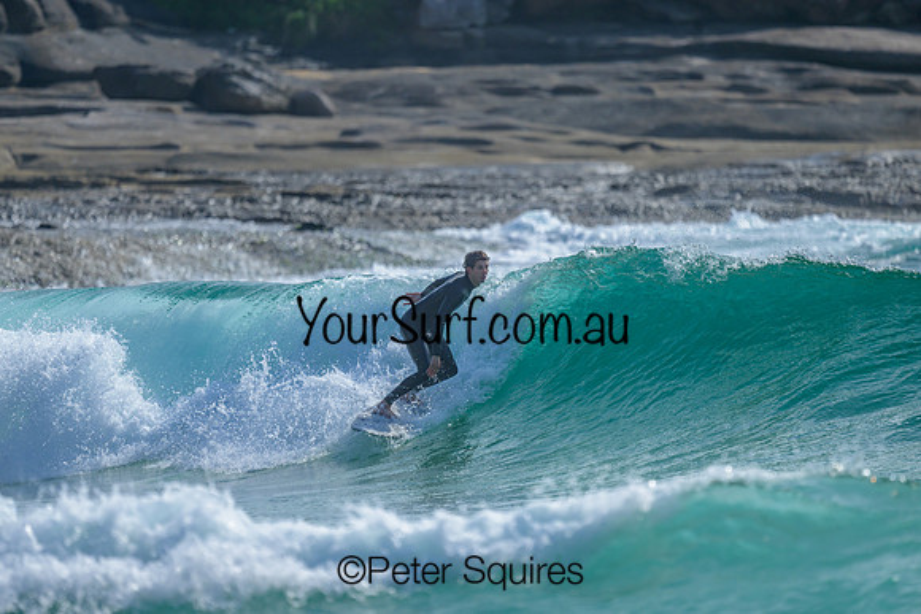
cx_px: 460
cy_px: 307
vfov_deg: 1.7
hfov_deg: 2.6
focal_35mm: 800
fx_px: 20470
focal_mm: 800
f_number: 6.3
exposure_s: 1/2000
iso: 200
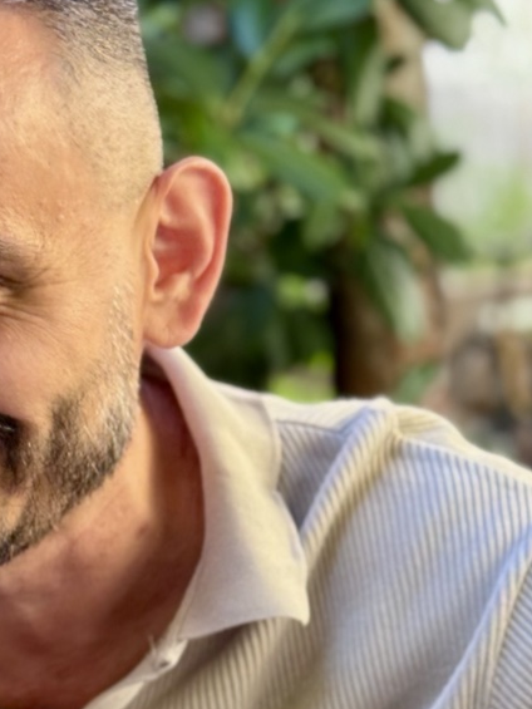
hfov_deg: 14.4
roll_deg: +4.4
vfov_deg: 19.0
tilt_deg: -10.1
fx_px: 2089
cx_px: 94
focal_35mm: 102
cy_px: 590
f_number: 1.78
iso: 64
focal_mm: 6.76
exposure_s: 1/172
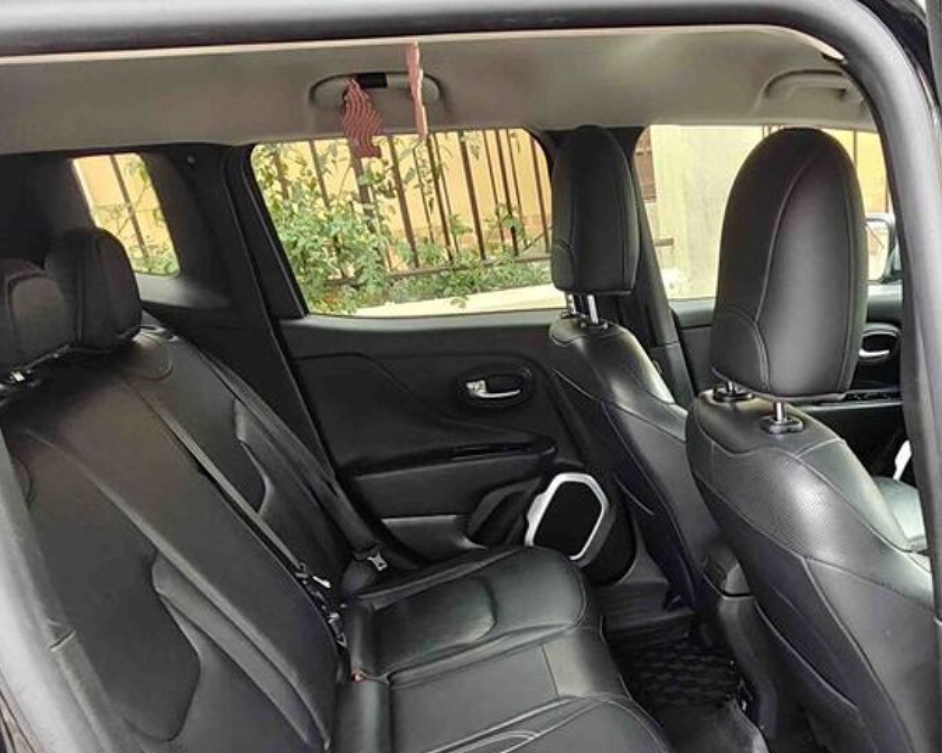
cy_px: 608
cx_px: 663
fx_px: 808
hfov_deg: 58.4
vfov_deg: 47.1
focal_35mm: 29
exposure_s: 1/59.7
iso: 320
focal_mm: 1.67
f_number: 2.2
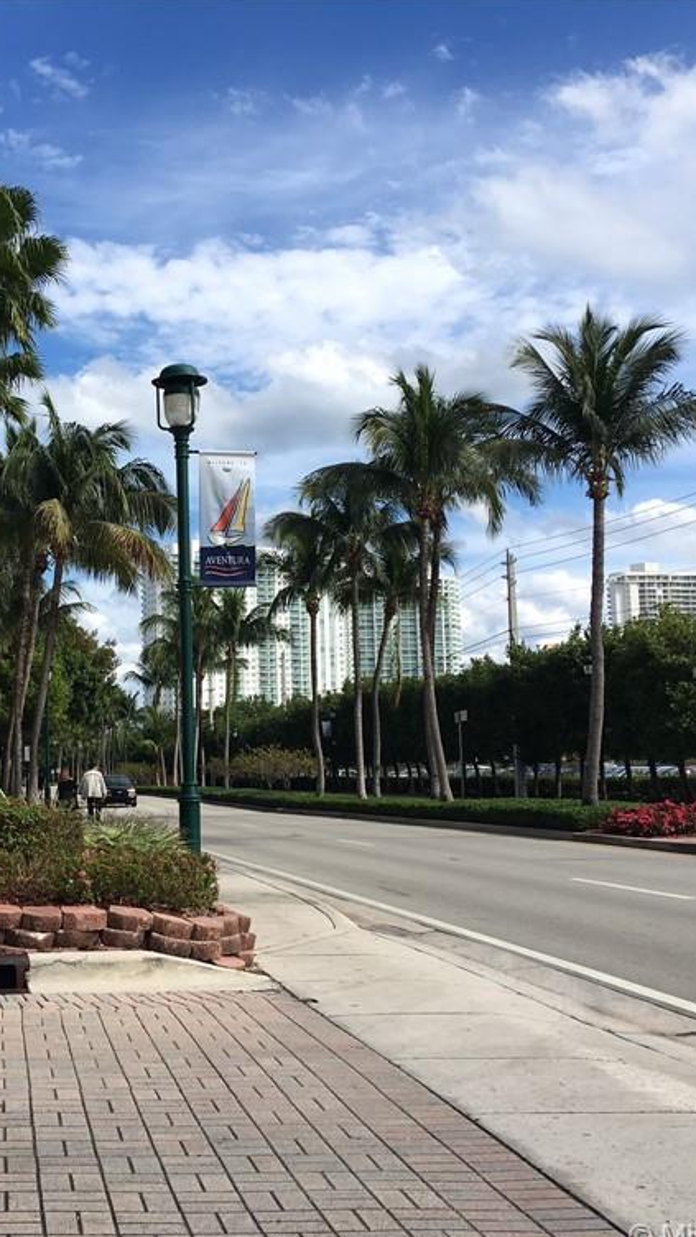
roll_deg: +1.9
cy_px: 628
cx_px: 138
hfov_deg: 27.2
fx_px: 1411
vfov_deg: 47.4
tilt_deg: +8.3
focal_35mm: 43
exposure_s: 1/1570
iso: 25
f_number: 2.2
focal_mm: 4.15
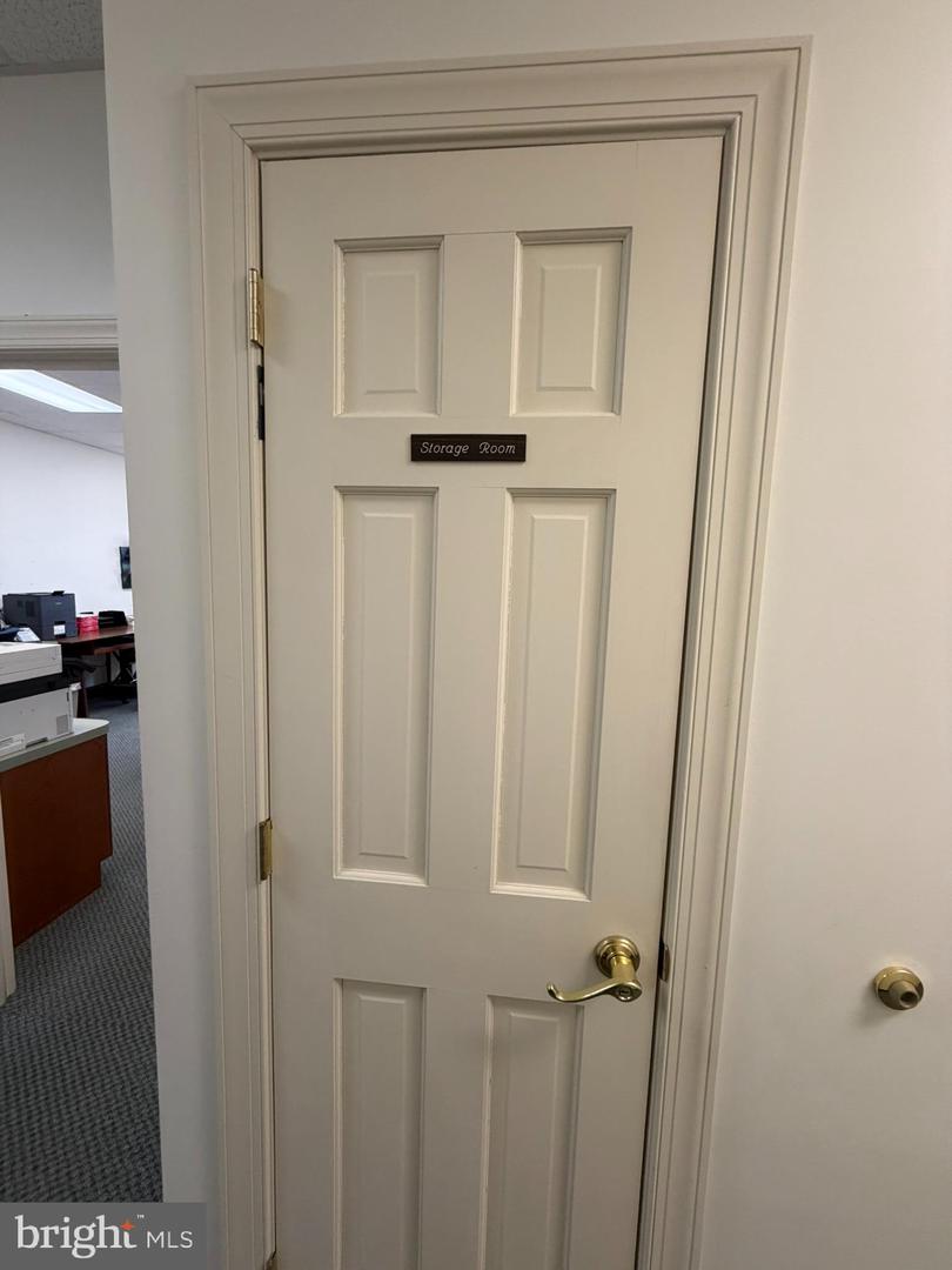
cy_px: 635
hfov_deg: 85.7
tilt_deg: -5.5
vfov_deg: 102.1
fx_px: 513
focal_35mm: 14
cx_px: 476
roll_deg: -2.4
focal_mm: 2.22
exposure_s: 1/120
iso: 250
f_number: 2.2
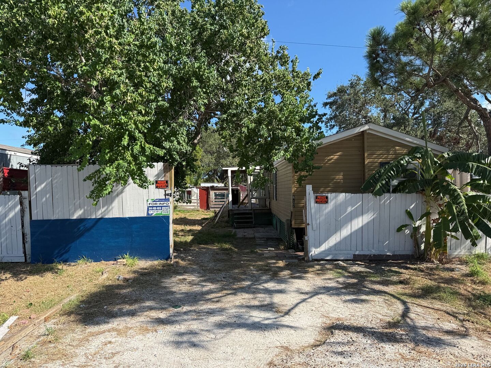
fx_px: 340
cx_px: 246
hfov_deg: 71.6
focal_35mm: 24
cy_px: 184
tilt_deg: +0.4
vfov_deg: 56.8
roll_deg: -0.9
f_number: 1.78
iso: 80
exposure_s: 1/2445
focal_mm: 6.76
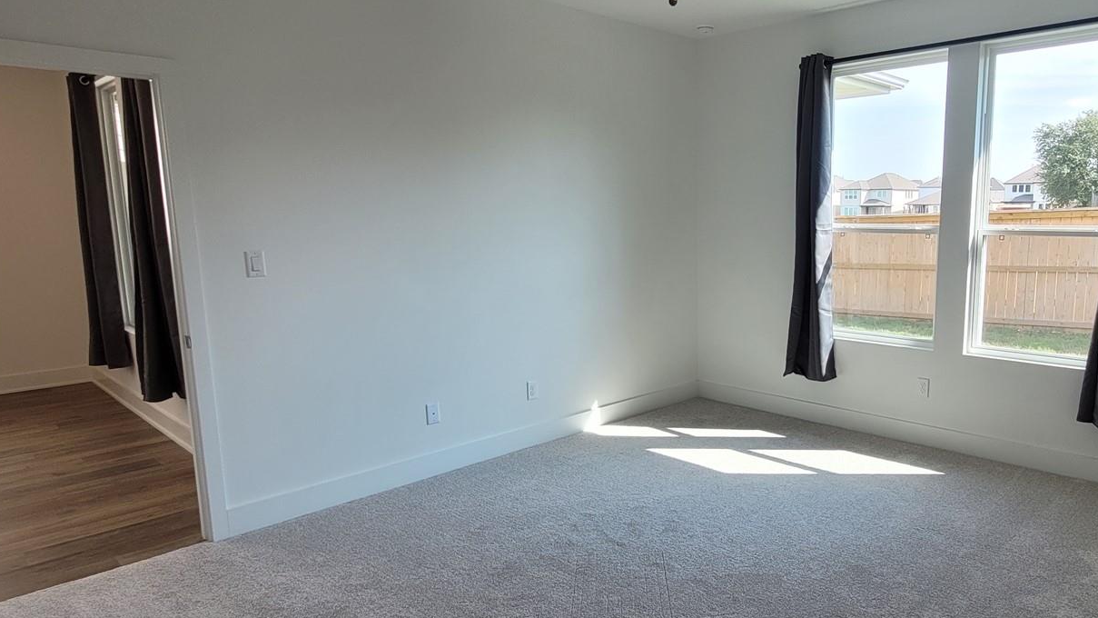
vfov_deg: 47.7
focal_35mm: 24
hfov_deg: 74.4
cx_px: 714
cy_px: 317
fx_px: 699
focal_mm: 1.74
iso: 50
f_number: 2.2
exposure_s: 1/120
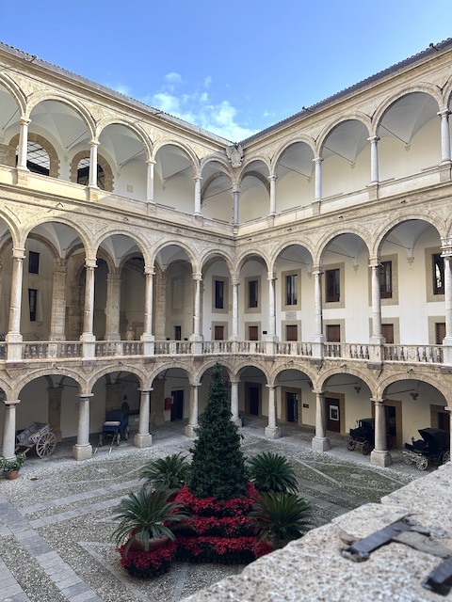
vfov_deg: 71.6
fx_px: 418
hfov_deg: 56.8
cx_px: 226
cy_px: 301
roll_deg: -1.4
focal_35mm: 24
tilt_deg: +4.8
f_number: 1.78
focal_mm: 6.86
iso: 80
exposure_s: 1/779
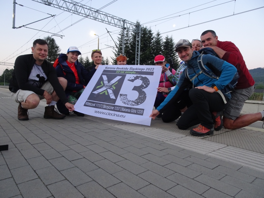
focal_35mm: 24
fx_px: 183
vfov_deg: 56.8
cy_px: 99
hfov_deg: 71.6
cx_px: 132
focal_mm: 4.13
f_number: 3.5
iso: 200
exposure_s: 1/30
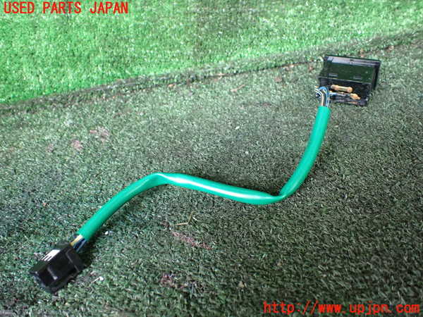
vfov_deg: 46.8
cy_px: 158
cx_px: 212
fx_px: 367
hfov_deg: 60.0
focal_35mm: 30
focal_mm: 5.4
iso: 800
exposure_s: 1/80
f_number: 2.3
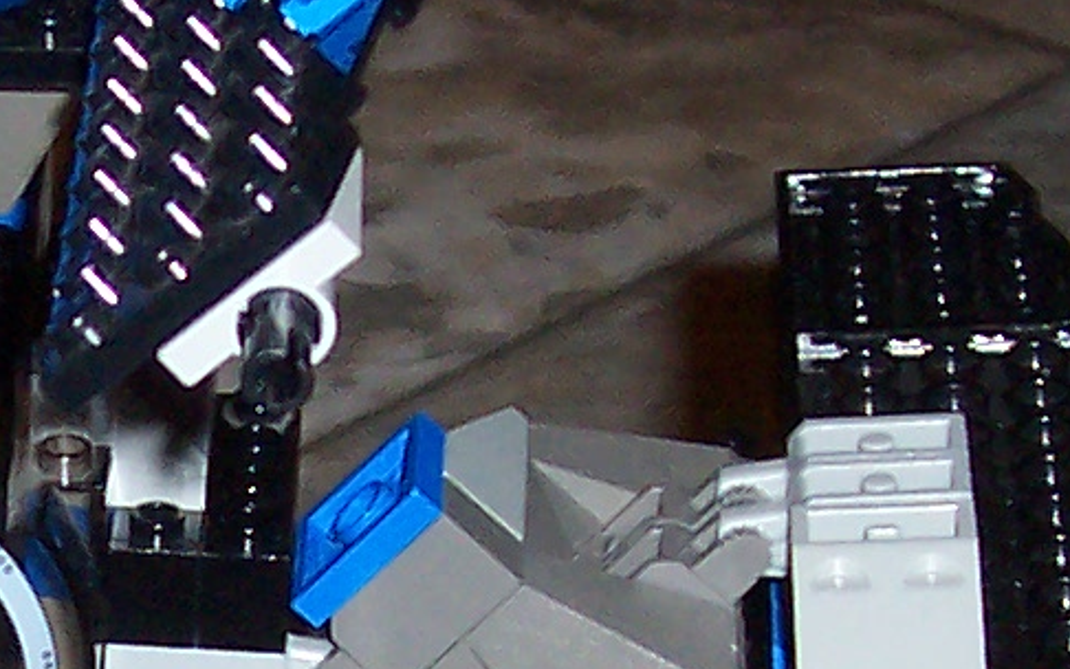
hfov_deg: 10.1
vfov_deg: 6.4
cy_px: 843
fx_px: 5950
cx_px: -238
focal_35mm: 204
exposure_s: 1/60
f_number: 3
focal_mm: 7
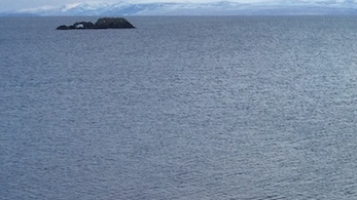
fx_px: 965
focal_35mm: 102
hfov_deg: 19.2
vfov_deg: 11.4
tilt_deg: -16.4
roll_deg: +0.8
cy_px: 291
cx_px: 480
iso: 40
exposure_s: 1/60
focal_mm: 4.15
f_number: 2.2
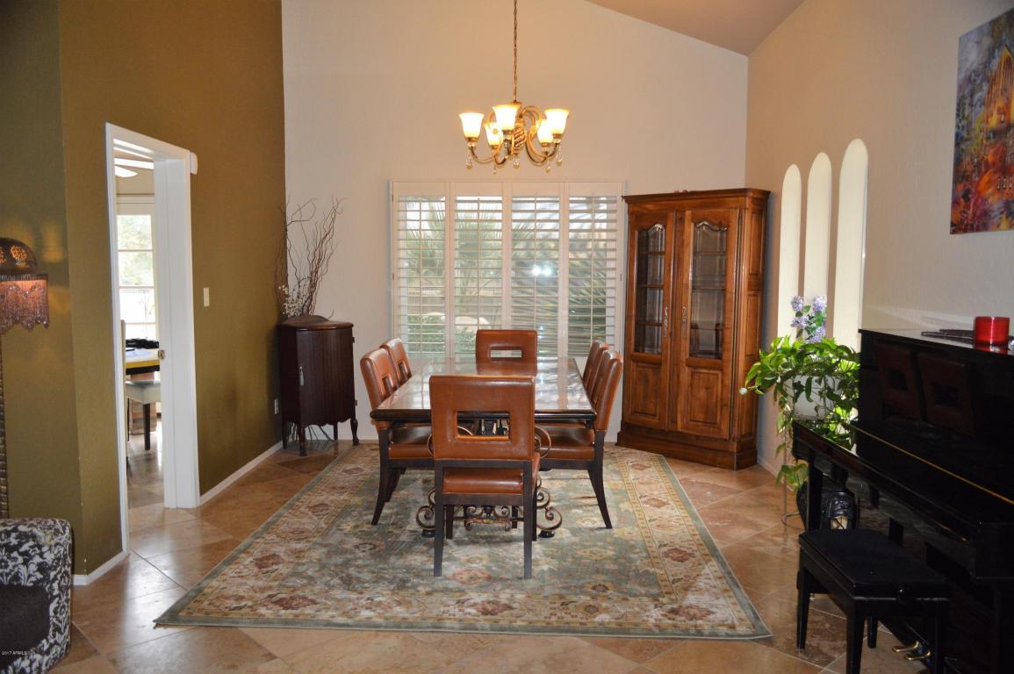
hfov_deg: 67.4
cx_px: 507
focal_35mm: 27
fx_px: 760
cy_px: 337
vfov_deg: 47.9
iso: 900
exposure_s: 1/60
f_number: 3.5
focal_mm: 18
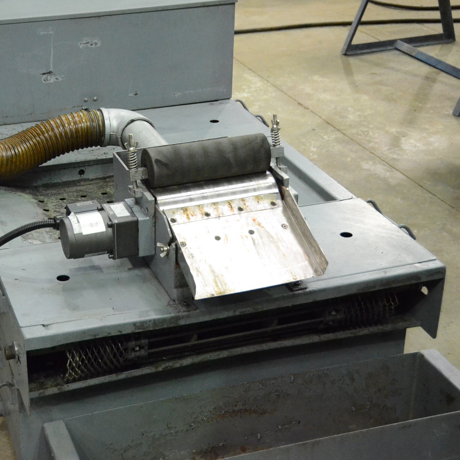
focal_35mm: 66
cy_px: 230
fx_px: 992
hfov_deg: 25.9
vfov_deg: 26.1
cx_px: 131
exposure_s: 1/250
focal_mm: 34
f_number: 4.2
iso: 6400
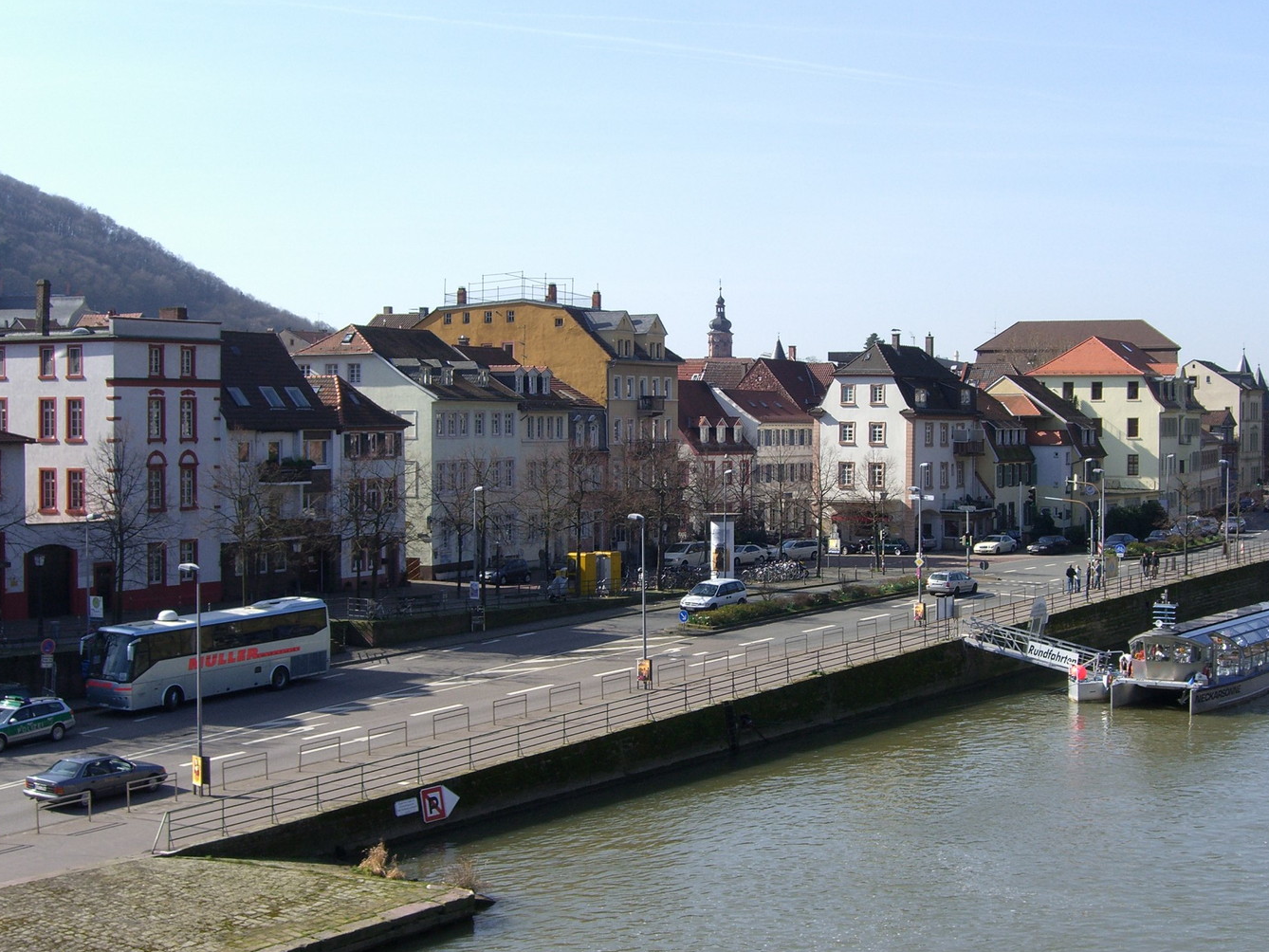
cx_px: 721
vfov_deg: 26.6
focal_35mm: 55
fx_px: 2017
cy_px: 469
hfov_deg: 34.9
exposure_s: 1/400
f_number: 4.4
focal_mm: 9.5
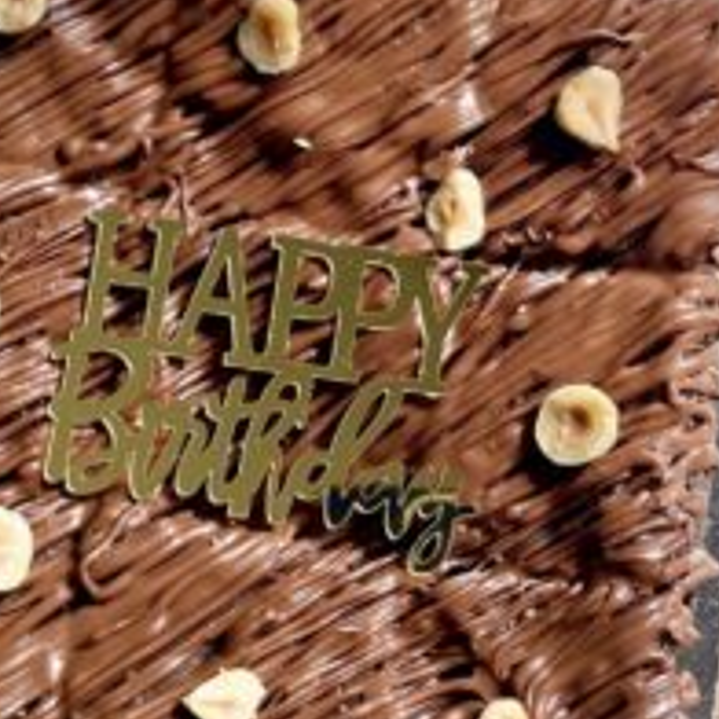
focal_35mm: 47
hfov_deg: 35.8
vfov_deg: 36.1
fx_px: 1104
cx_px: 264
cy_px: 363
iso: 40
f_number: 1.6
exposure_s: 1/121
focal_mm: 4.2
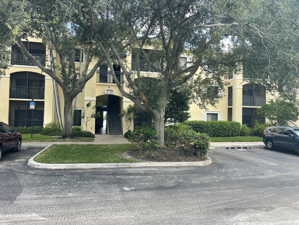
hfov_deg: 69.4
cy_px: 112
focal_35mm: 25
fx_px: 216
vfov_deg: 54.9
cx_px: 150
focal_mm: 5.1
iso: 32
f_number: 1.6
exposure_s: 1/203
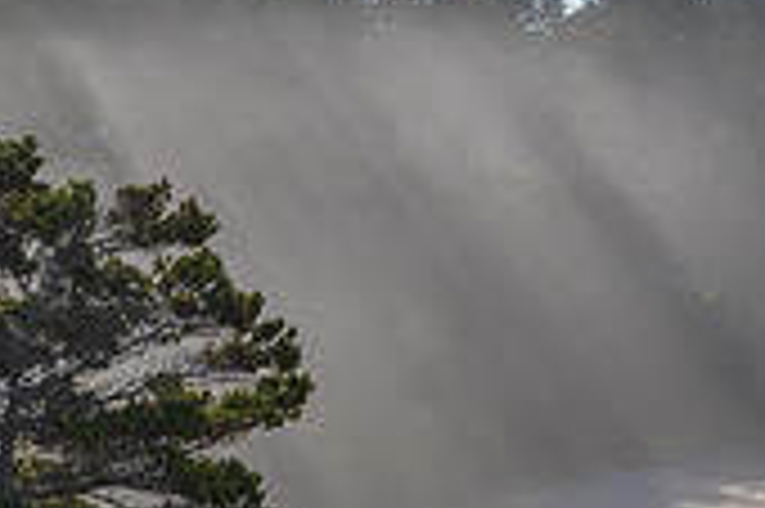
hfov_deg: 14.3
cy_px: 720
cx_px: 408
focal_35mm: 144
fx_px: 3057
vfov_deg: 9.3
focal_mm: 39
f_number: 18
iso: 500
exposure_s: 1/400
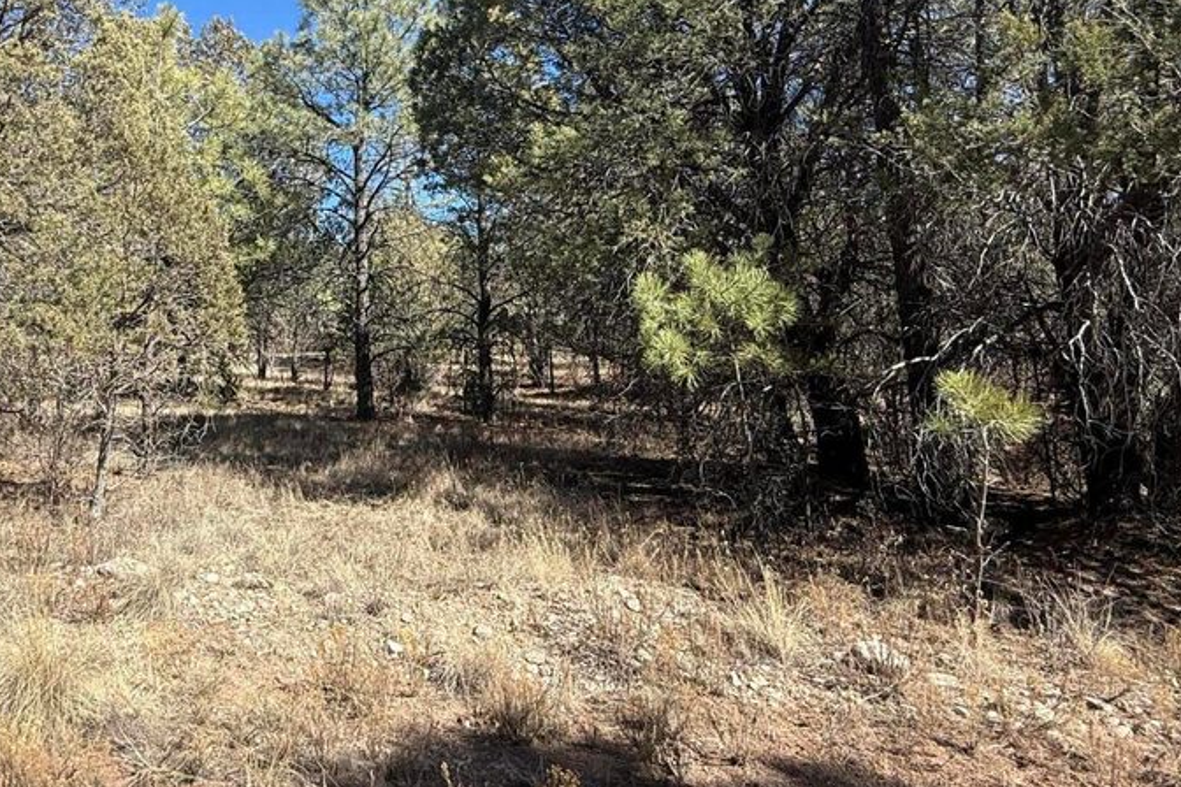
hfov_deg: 67.4
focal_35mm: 26
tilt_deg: +5.1
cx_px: 388
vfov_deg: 49.1
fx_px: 853
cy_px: 295
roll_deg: +1.1
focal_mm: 2.22
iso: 50
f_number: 2.2
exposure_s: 1/985
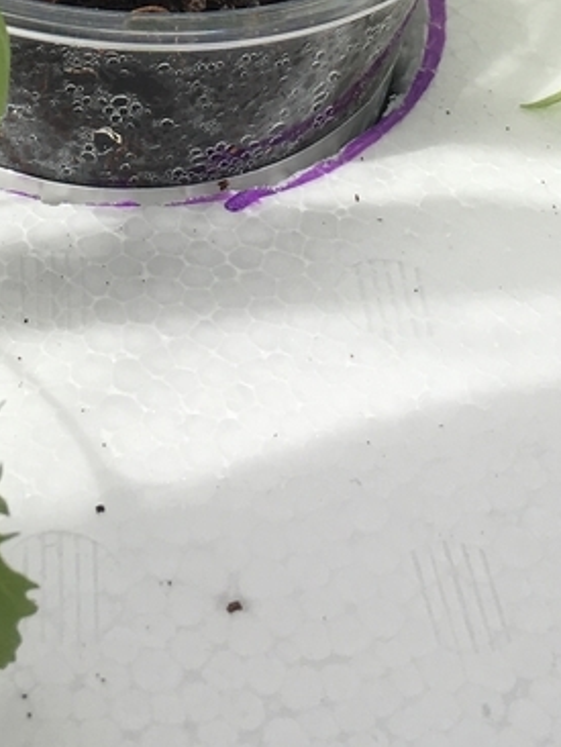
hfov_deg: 15.4
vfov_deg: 18.9
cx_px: 59
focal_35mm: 95
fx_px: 2050
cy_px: -265
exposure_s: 1/1832
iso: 25
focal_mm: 4.15
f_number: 2.2
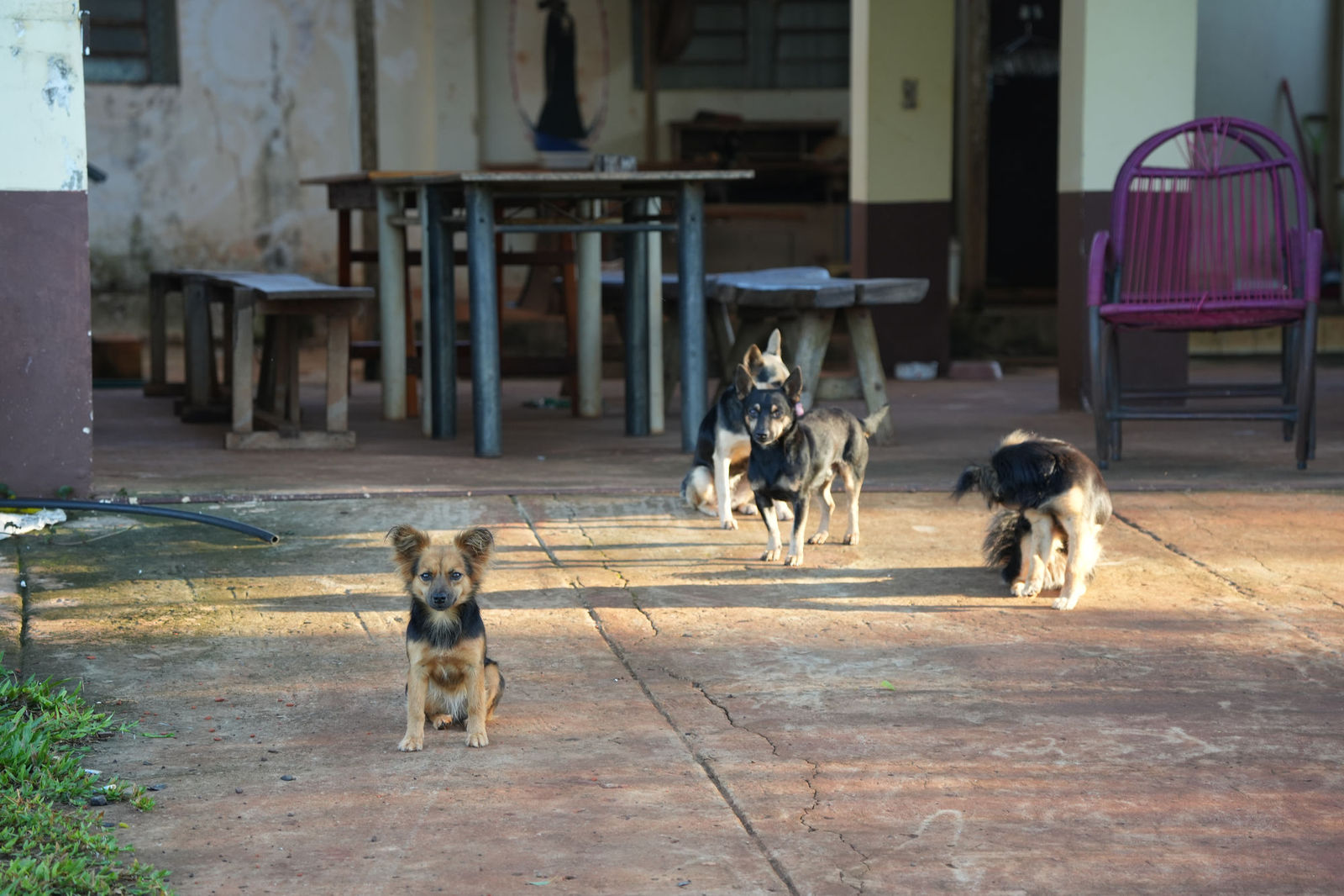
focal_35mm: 129
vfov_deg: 10.6
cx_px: 672
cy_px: 448
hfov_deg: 15.9
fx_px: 4815
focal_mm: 129
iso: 640
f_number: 5.6
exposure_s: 1/160
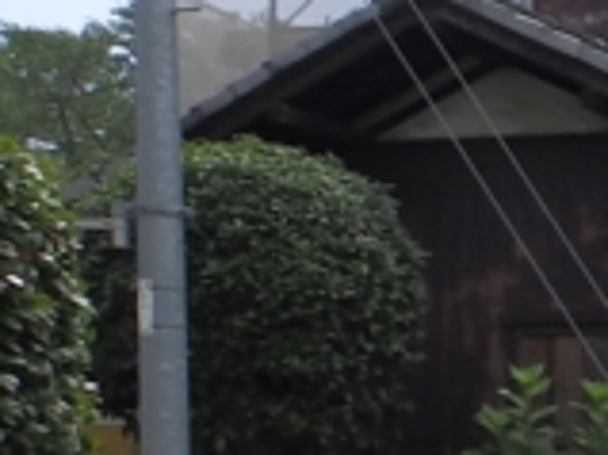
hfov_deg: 14.8
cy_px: 336
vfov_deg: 13.3
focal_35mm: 111
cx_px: 1185
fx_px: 1948
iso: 80
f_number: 4.5
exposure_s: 1/500
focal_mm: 4
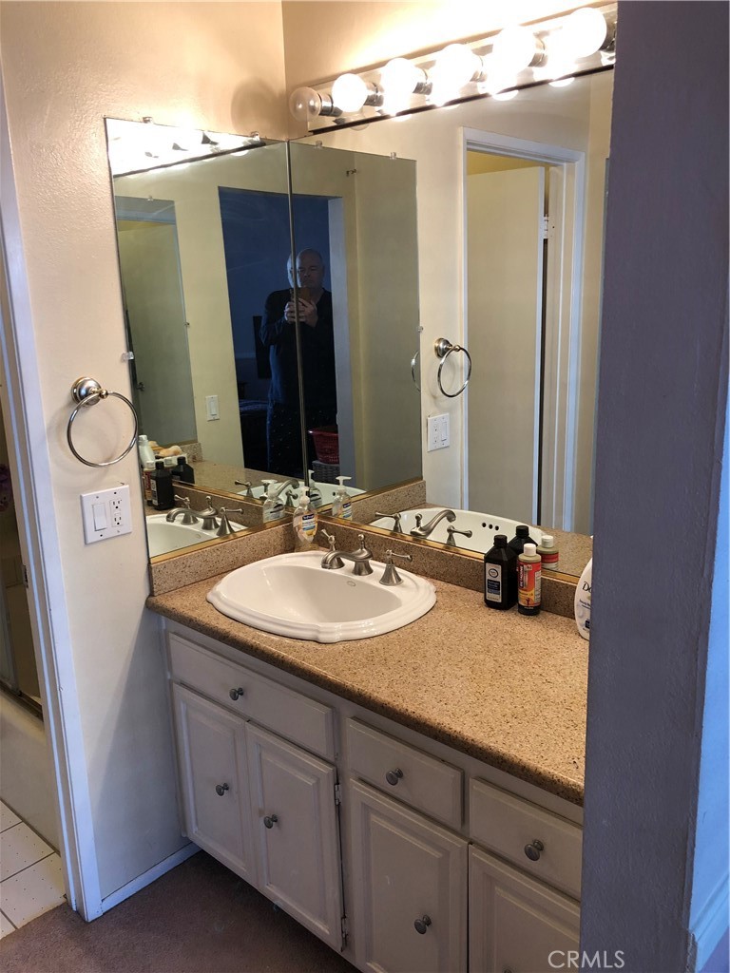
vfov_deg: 63.4
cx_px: 365
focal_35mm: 28
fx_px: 787
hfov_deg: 49.7
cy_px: 486
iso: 40
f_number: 1.8
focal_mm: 4
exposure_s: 1/20
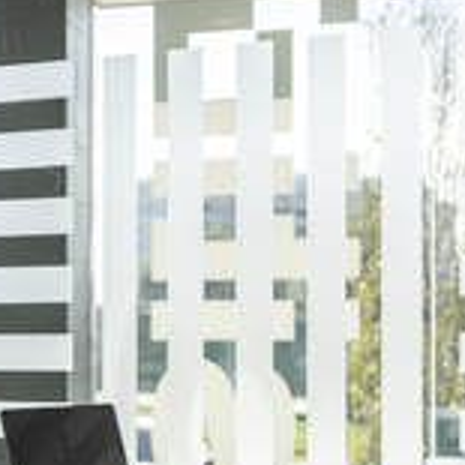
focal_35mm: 92
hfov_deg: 18.4
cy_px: 366
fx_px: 1398
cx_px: 6
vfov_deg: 18.7
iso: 200
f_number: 2.8
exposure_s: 1/1000
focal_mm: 35
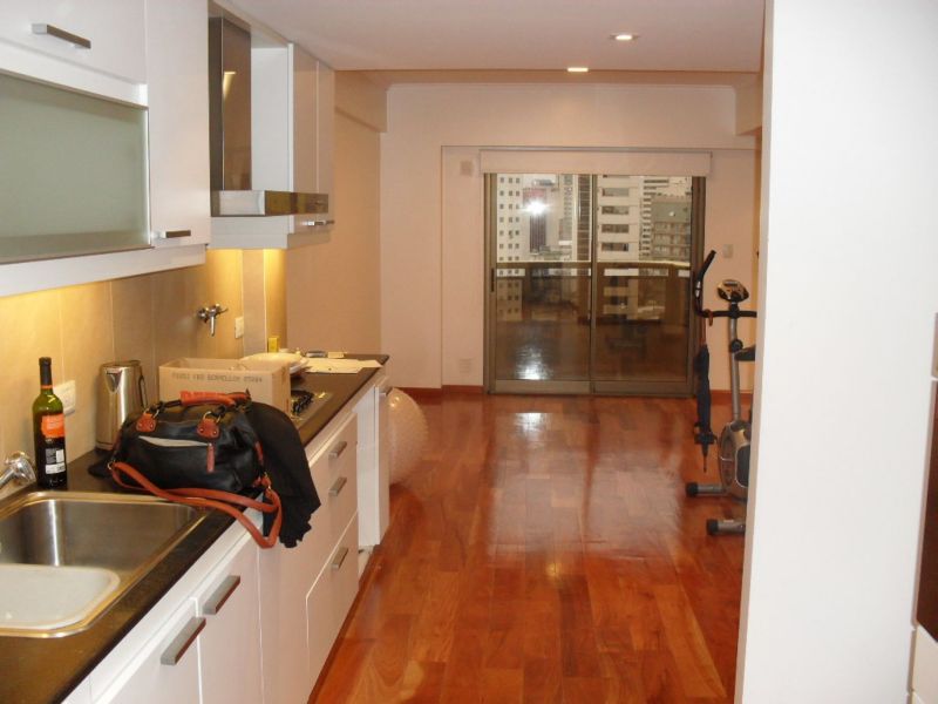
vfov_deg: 40.7
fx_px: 948
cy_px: 352
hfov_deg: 52.6
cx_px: 469
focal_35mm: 35
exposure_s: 1/45
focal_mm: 6.3
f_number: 3.2
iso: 200
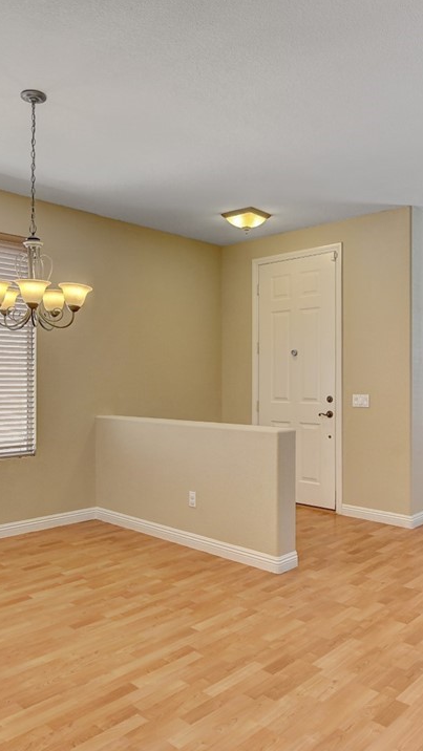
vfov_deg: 69.9
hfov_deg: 42.9
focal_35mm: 27
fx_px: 538
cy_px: 375
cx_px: 194
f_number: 9
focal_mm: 11.5
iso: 640
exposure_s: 1/4
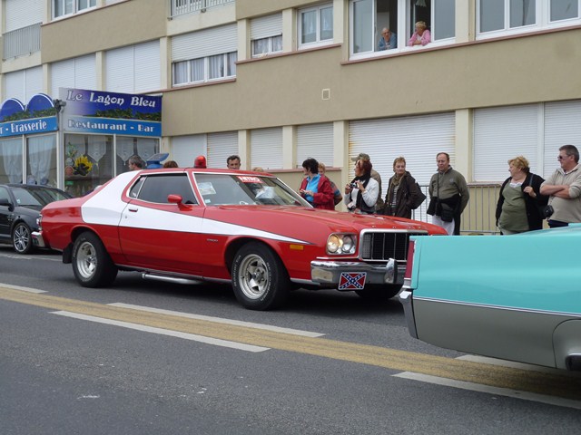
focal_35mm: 51
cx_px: 290
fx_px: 856
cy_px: 218
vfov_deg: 28.6
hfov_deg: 37.5
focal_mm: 9.1
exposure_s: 1/250
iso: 80
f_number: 4.4
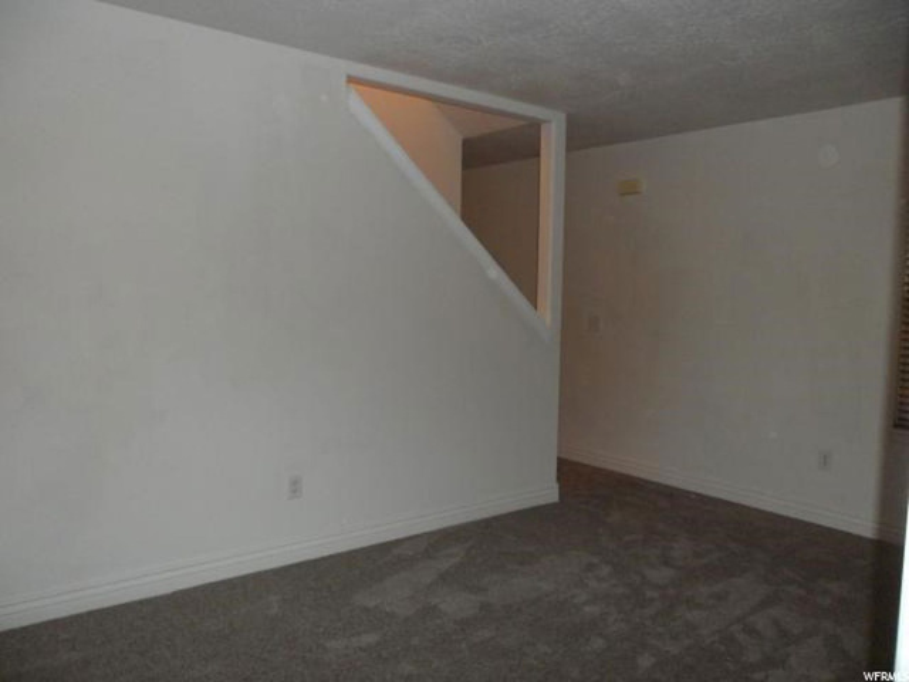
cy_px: 341
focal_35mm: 27
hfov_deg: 65.3
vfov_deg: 51.4
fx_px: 709
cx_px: 454
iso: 200
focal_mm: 4.9
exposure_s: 1/45
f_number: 3.5
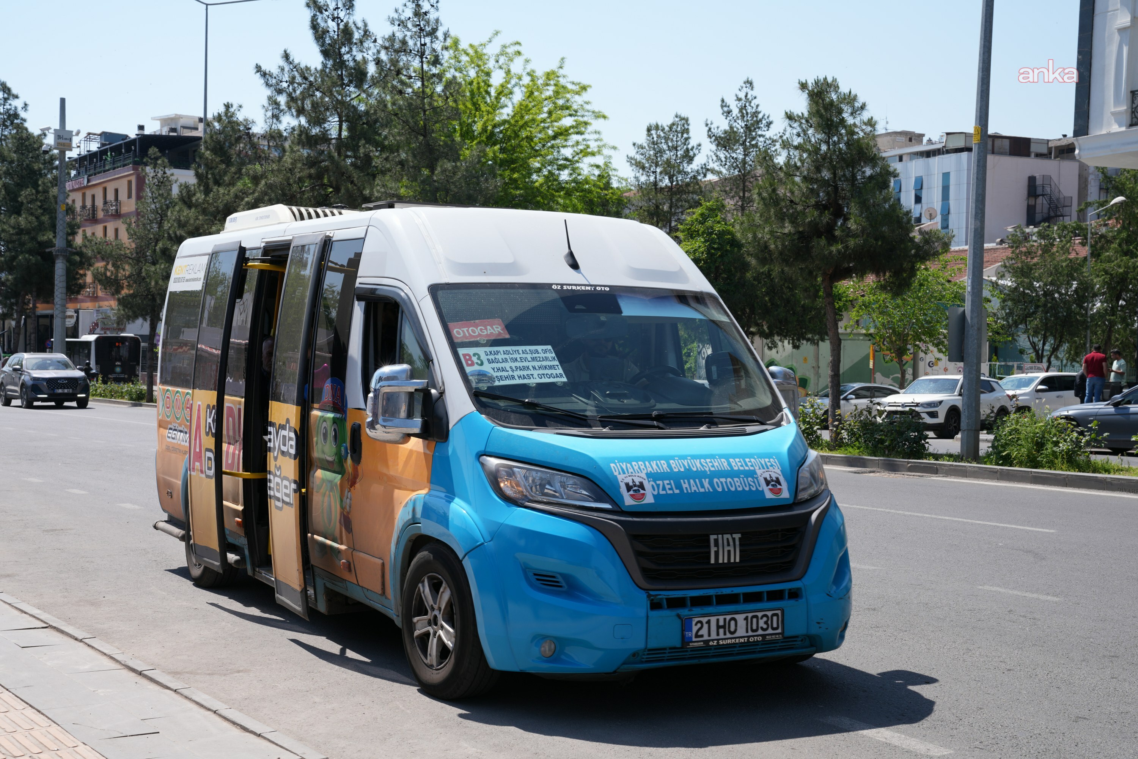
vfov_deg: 27.5
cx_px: 569
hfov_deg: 40.3
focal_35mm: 49
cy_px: 380
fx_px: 1549
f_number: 9
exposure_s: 1/200
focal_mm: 49
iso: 125
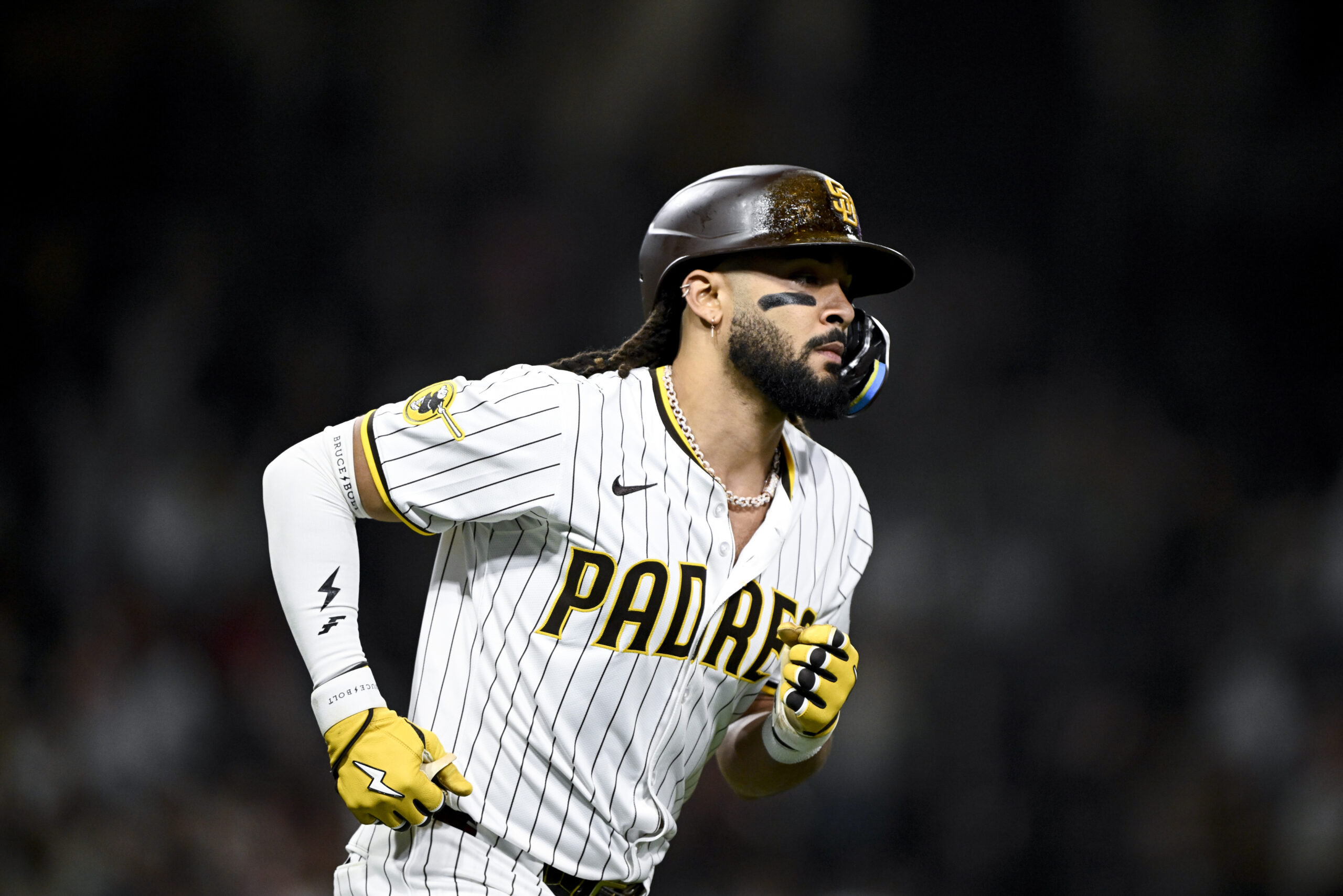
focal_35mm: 400
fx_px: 14922
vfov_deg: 3.4
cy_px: 448
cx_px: 672
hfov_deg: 5.2
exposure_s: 1/2500
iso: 3200
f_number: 2.8
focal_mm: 400
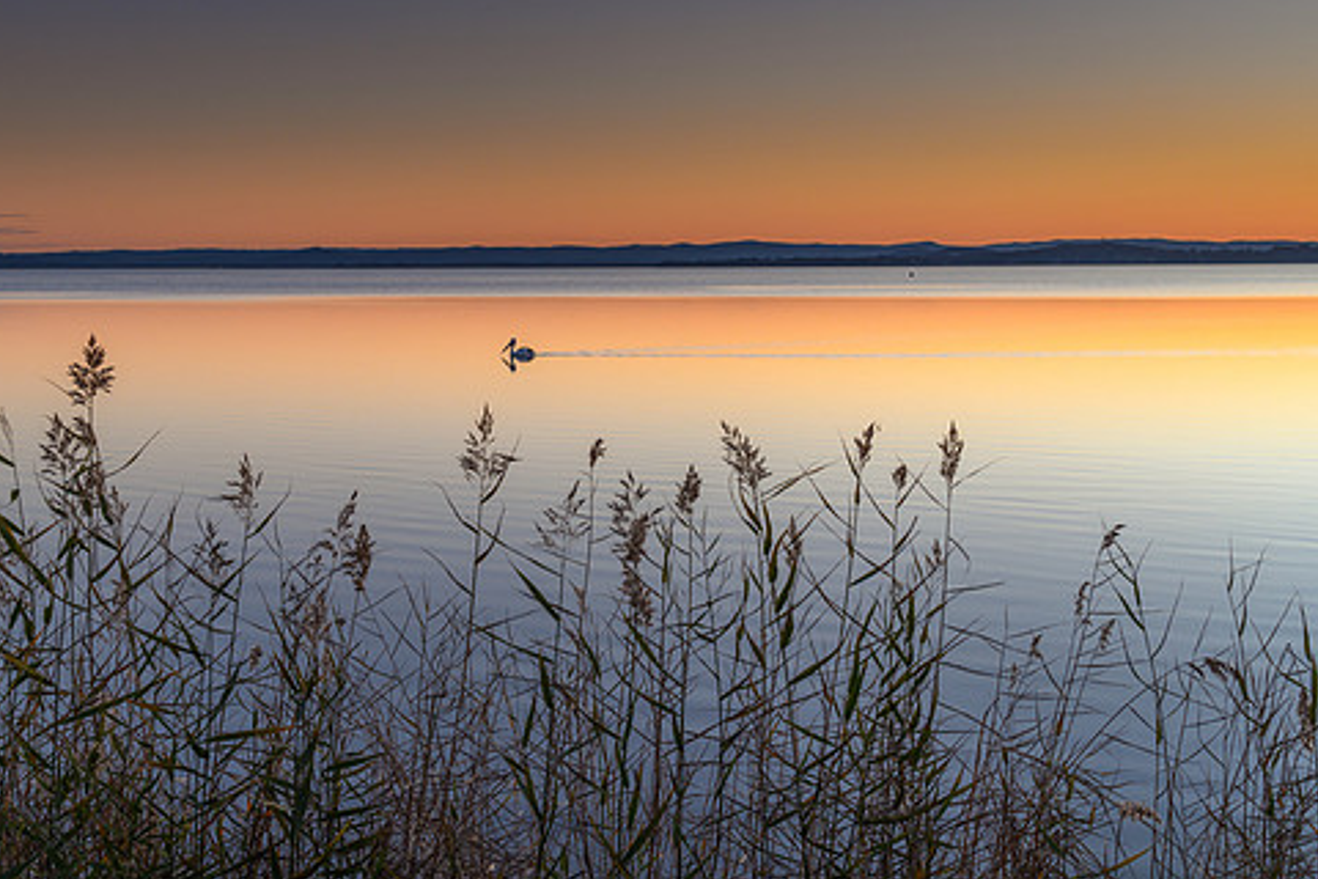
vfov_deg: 27.5
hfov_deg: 40.2
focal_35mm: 49
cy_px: 367
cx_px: 535
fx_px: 1794
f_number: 8
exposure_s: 1/25
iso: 250
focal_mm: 40
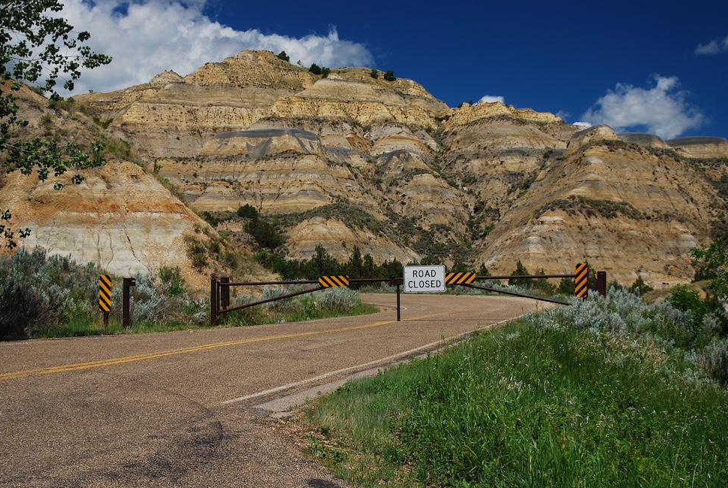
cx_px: 358
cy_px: 251
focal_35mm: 56
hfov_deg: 35.9
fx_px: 1124
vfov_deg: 24.5
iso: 100
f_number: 5
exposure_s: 1/320
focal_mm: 35
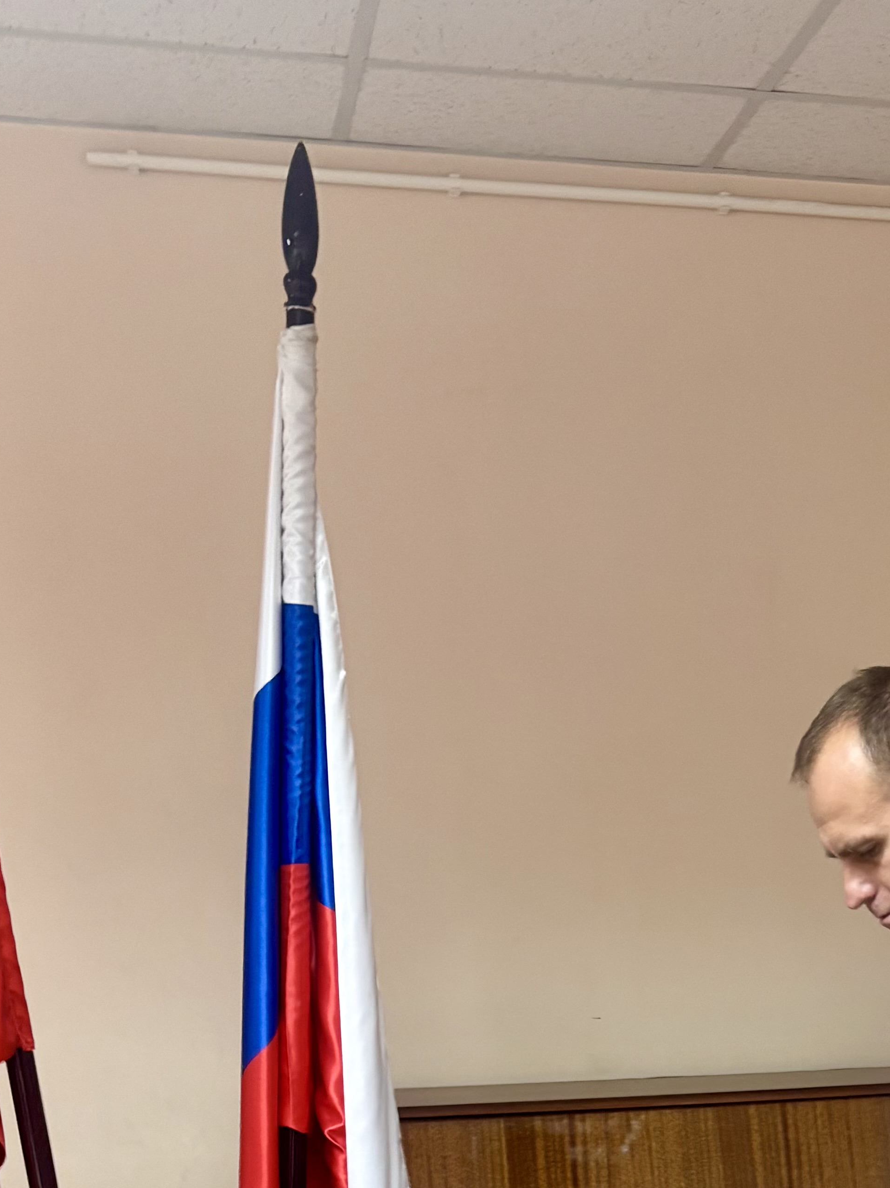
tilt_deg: -12.1
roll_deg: +2.2
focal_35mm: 58
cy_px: 1292
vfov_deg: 30.0
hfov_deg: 24.6
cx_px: 771
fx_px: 1989
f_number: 1.6
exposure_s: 1/50
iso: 160
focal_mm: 5.96
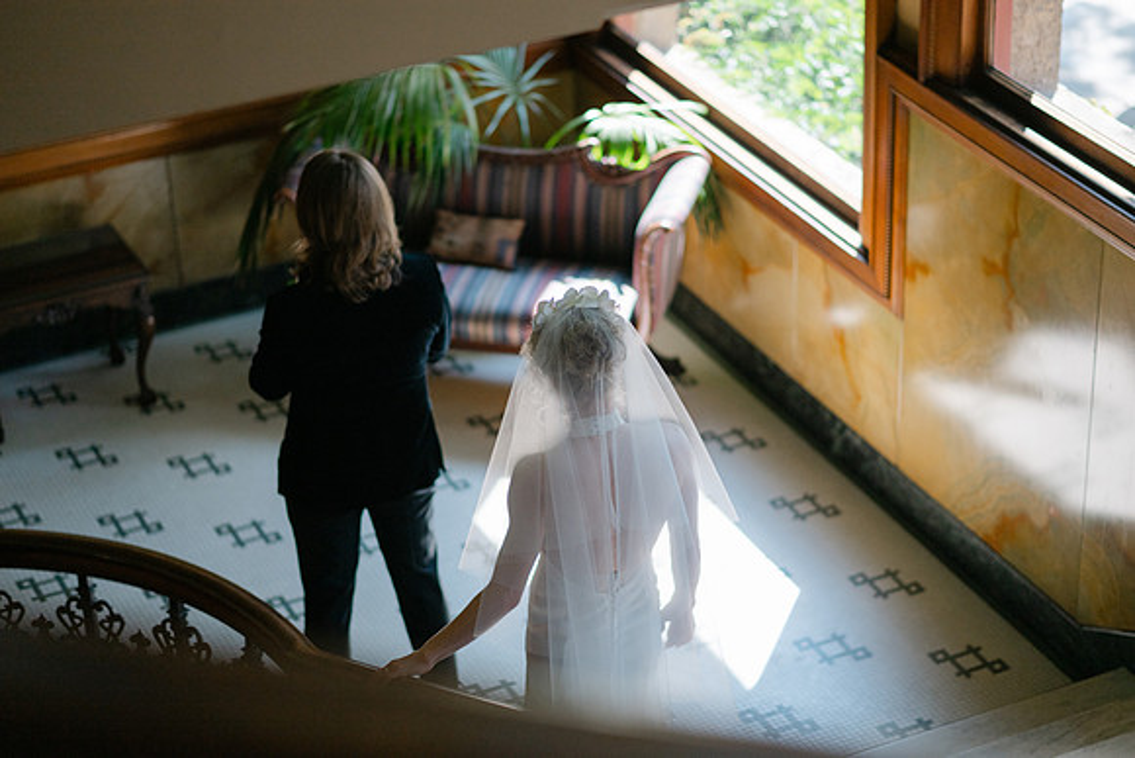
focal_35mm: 85
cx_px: 568
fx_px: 2680
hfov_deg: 23.9
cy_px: 379
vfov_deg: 16.1
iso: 400
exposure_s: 1/1600
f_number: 1.8
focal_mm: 85
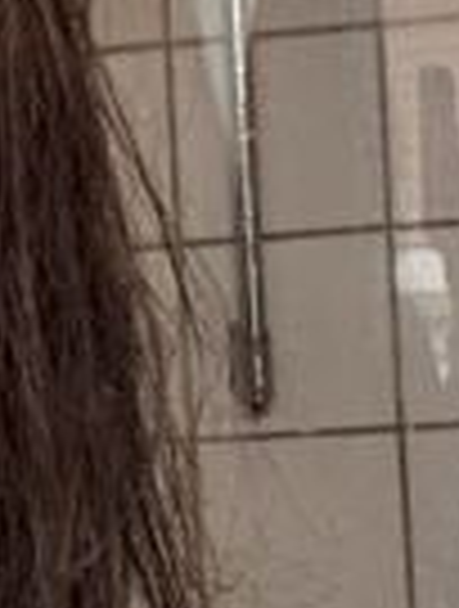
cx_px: -446
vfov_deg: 14.8
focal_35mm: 133
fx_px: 2340
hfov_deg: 10.4
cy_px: 374
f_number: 1.9
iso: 40
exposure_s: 1/100
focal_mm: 2.69
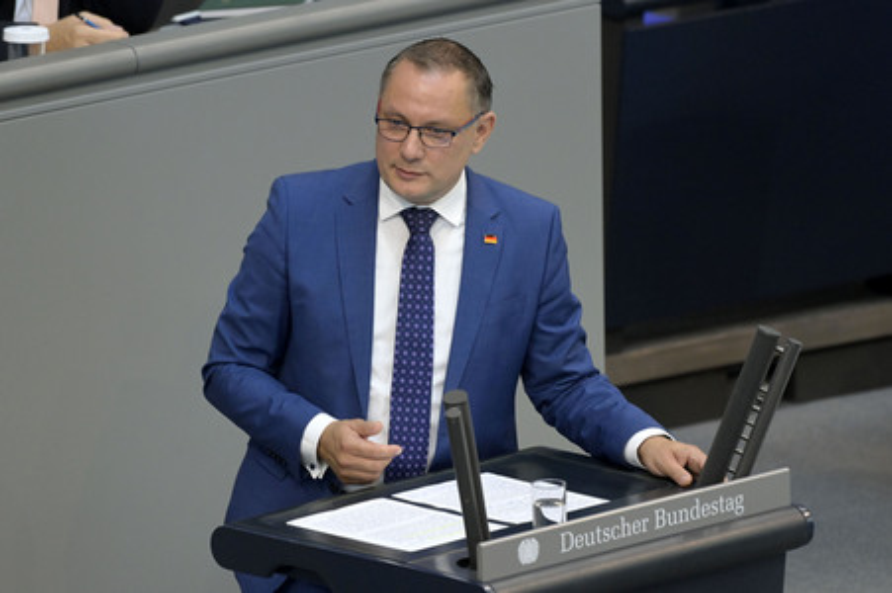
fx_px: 8666
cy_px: 296
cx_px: 446
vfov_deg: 3.9
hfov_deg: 5.9
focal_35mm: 350
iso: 8000
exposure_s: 1/400
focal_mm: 350
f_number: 5.6
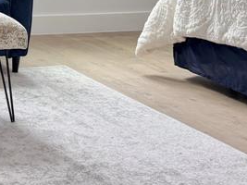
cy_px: -101
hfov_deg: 18.7
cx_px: -130
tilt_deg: -0.8
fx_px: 656
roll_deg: -0.4
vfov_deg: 14.8
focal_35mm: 92
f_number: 1.78
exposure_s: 1/243
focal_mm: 6.76
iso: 100
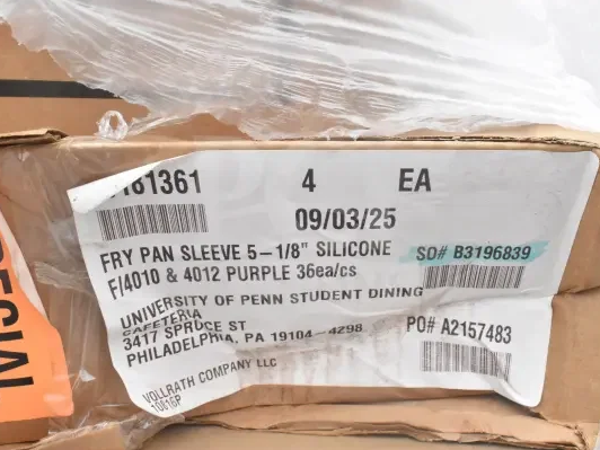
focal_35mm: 43
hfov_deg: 43.8
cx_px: 292
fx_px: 745
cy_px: 225
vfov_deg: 33.6
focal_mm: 26
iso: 6400
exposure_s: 1/1250
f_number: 16
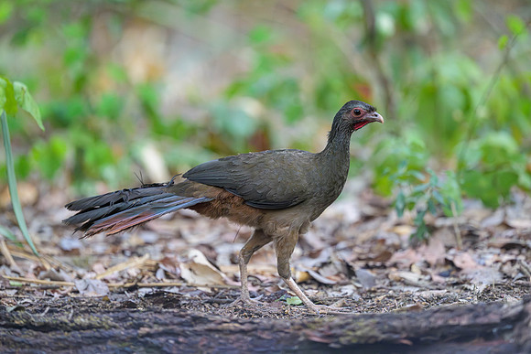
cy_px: 139
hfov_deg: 4.3
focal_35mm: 485
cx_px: 314
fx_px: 7152
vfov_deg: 2.8
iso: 5000
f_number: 2.8
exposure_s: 1/1000
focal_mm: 400
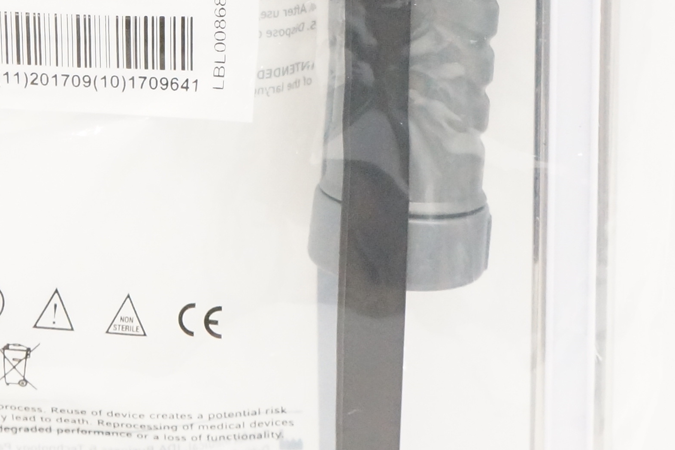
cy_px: 19
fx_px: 2456
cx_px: 111
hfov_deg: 15.5
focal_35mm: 131
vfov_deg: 10.4
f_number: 7.1
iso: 3200
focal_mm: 28
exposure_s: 1/200
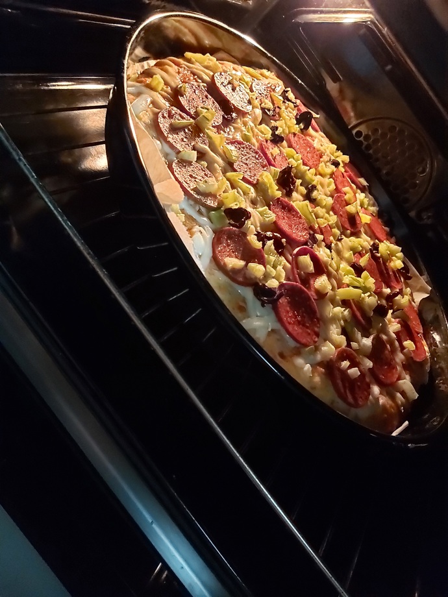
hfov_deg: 53.1
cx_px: 224
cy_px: 298
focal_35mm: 26
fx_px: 449
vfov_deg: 67.3
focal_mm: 3.92
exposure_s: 1/16
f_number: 1.7
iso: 1250
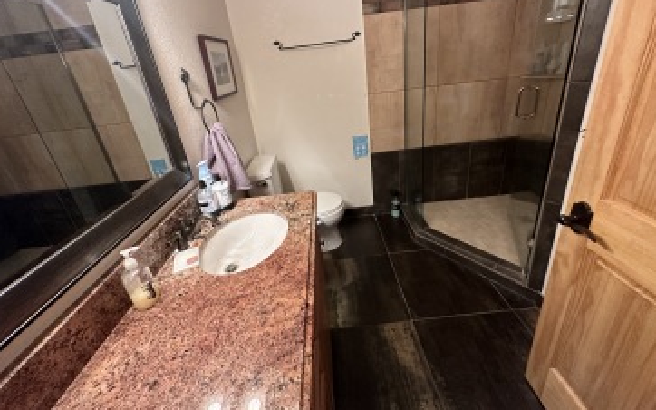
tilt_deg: -21.4
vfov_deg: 74.1
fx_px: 268
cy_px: 169
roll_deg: +6.2
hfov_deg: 101.5
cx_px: 330
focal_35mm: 15
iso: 400
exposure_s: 1/60
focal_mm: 2.22
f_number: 2.2
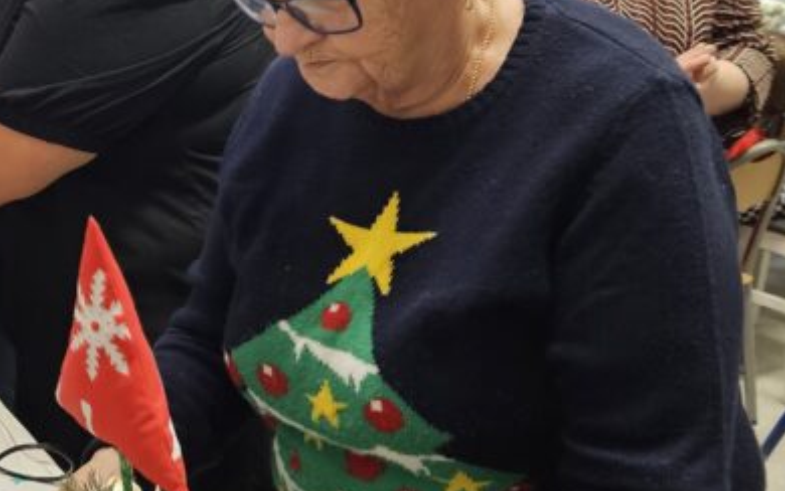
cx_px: 46
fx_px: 1370
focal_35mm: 64
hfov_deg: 30.3
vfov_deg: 20.3
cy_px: 243
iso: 250
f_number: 1.8
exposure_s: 1/100
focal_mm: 5.4
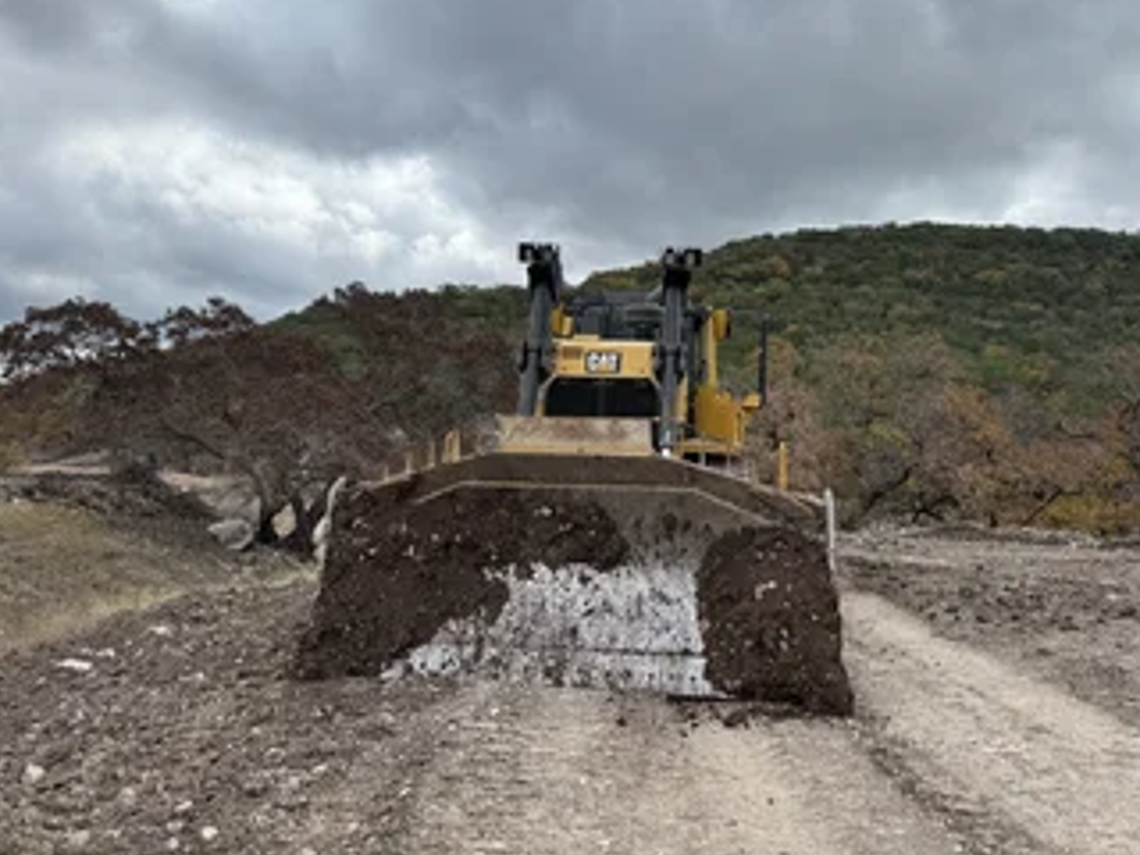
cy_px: 367
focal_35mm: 30
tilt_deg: +4.3
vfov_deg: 46.7
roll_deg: +0.1
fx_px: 988
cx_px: 602
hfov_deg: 59.9
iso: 80
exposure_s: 1/2252
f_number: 1.78
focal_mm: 6.86
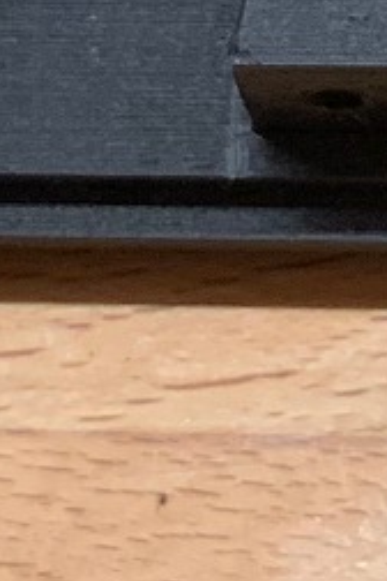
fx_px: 3483
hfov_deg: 6.2
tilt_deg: -55.4
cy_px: -809
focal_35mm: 216
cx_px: 786
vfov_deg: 8.7
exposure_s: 1/50
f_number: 1.8
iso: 320
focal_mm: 4.25
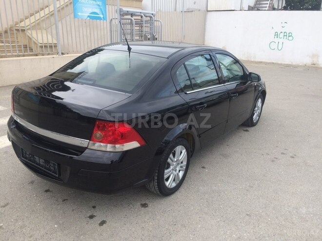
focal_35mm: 29
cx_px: 161
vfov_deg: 48.2
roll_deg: -2.3
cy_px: 120
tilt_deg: -20.4
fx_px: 270
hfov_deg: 61.7
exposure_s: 1/243
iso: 32
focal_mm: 4.15
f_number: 2.2
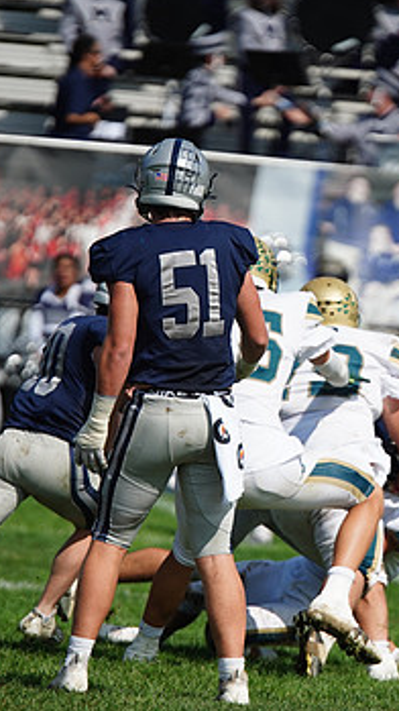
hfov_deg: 2.3
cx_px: 336
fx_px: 9849
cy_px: 366
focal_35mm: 523
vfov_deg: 4.1
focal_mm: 300
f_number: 2.8
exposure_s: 1/8000
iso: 400
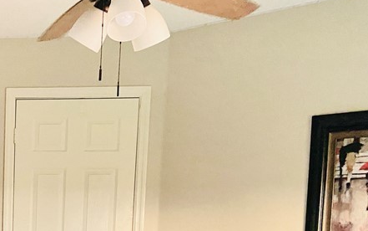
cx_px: -40
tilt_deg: -9.2
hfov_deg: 28.9
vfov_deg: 18.8
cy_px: 301
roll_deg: +0.0
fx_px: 642
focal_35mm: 64
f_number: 1.8
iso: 640
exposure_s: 1/30
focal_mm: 4.25
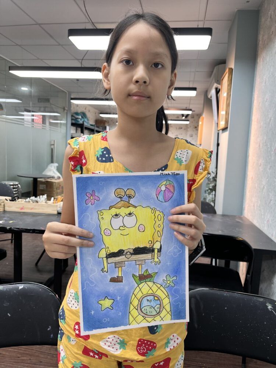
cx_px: 138
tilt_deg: -7.5
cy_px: 184
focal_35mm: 26
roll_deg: -2.4
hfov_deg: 53.1
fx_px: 276
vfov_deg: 67.3
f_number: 1.6
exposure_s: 1/100
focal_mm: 5.1
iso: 50
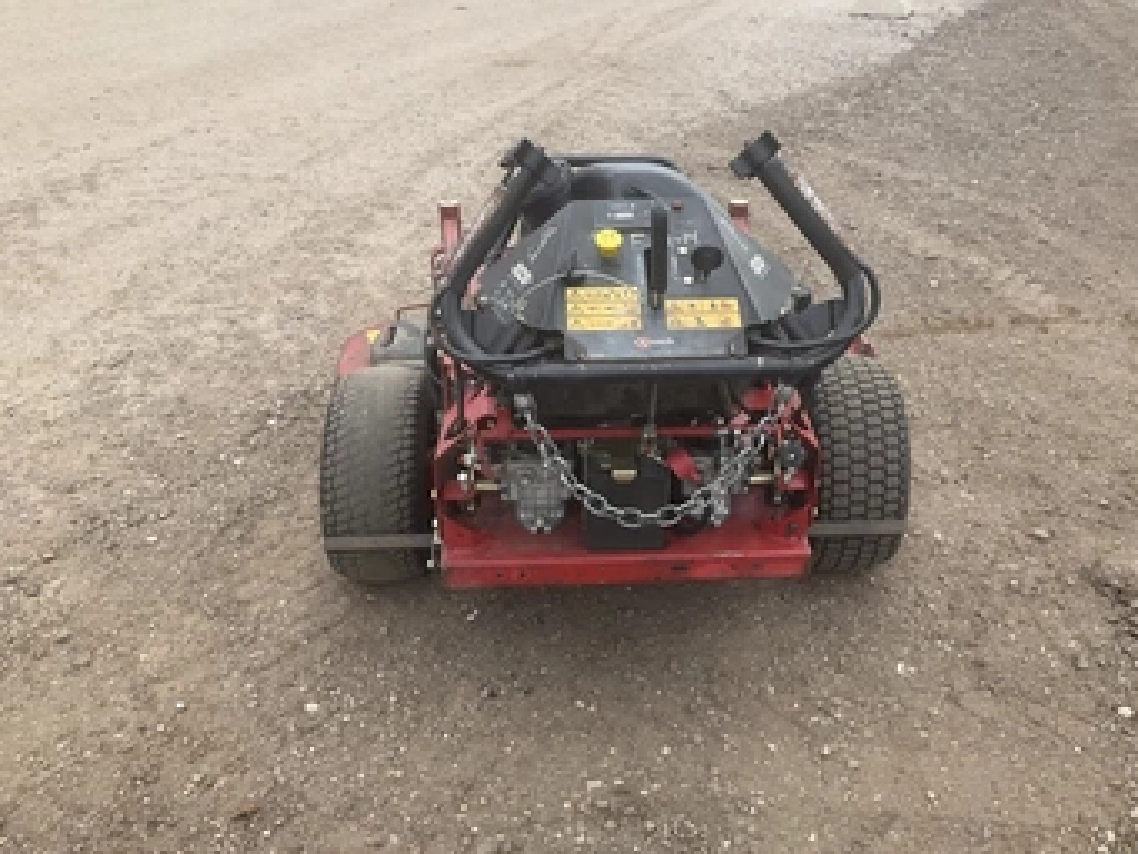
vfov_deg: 41.8
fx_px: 1118
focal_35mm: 34
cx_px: 644
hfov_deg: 53.8
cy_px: 384
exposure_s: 1/728
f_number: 1.8
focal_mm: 3
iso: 25
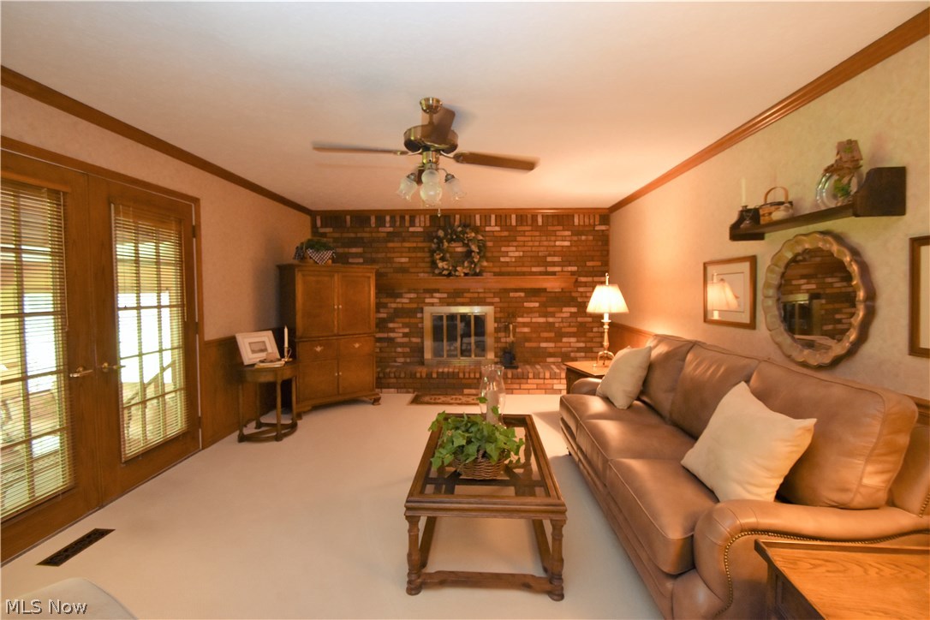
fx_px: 387
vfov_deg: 77.3
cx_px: 465
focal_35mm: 15
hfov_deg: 100.4
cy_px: 310
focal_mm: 10
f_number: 3.5
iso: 1400
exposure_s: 1/60
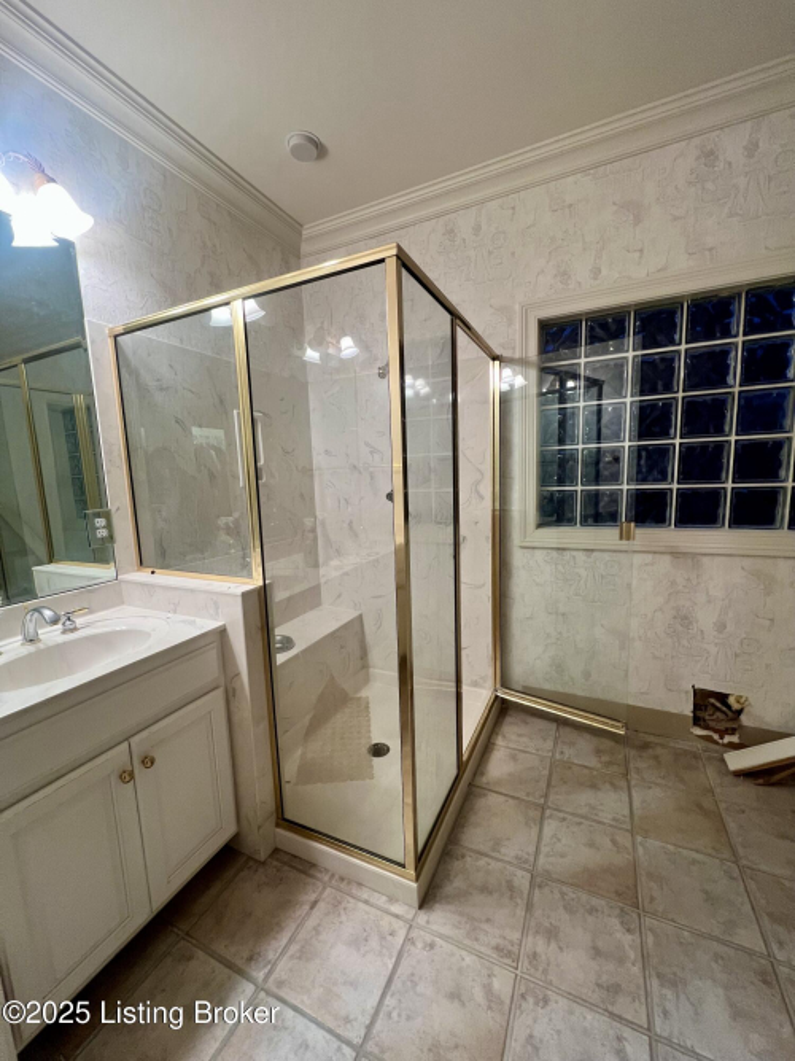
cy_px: 530
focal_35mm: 13
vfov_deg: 106.2
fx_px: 398
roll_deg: +2.4
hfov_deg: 89.9
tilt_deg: -7.5
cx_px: 398
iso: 160
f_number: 1.8
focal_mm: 1.57
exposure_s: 1/60
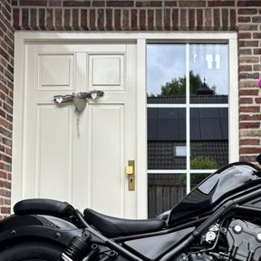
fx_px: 435
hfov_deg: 32.9
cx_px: 190
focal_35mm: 51
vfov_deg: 32.7
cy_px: 198
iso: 50
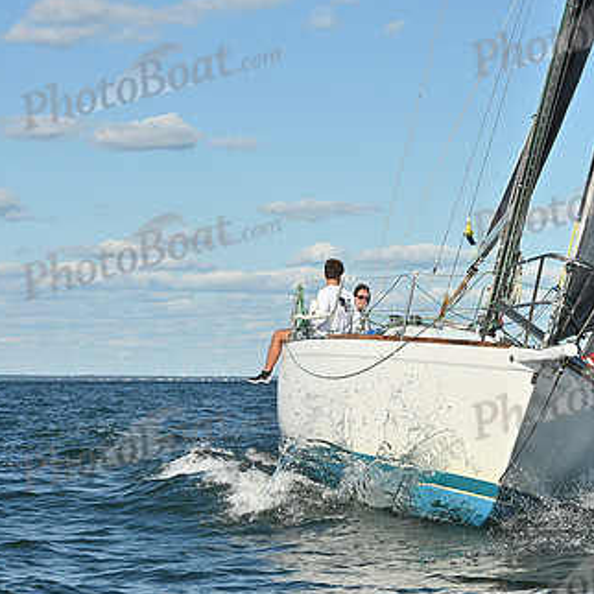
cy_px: 322
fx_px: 2524
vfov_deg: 13.4
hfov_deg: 13.4
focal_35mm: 130
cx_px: 378
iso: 320
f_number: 9
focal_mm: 85
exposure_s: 1/1250
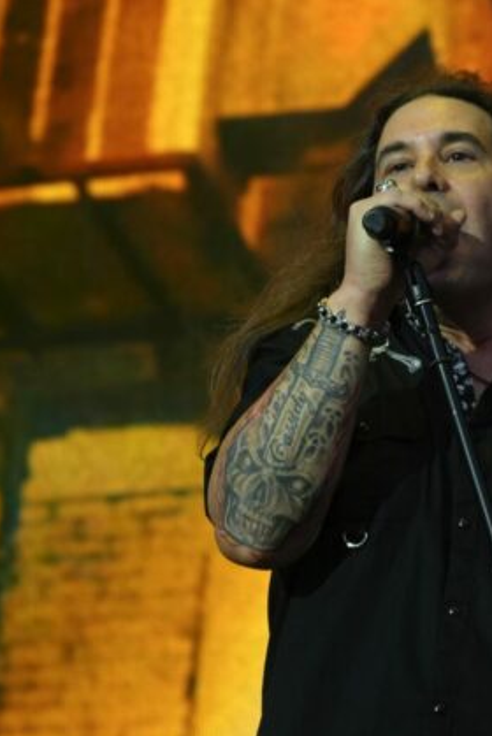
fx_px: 6465
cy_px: 334
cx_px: 529
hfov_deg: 4.3
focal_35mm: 316
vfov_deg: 6.5
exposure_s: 1/200
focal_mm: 115
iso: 1000
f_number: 5.6
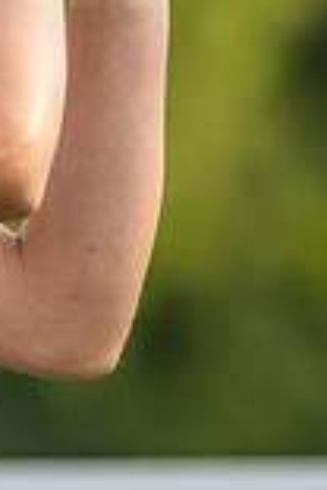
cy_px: -205
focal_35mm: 2103
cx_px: -335
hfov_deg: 0.7
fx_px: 28651
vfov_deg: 1.0
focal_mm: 300
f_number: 4
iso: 200
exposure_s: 1/800
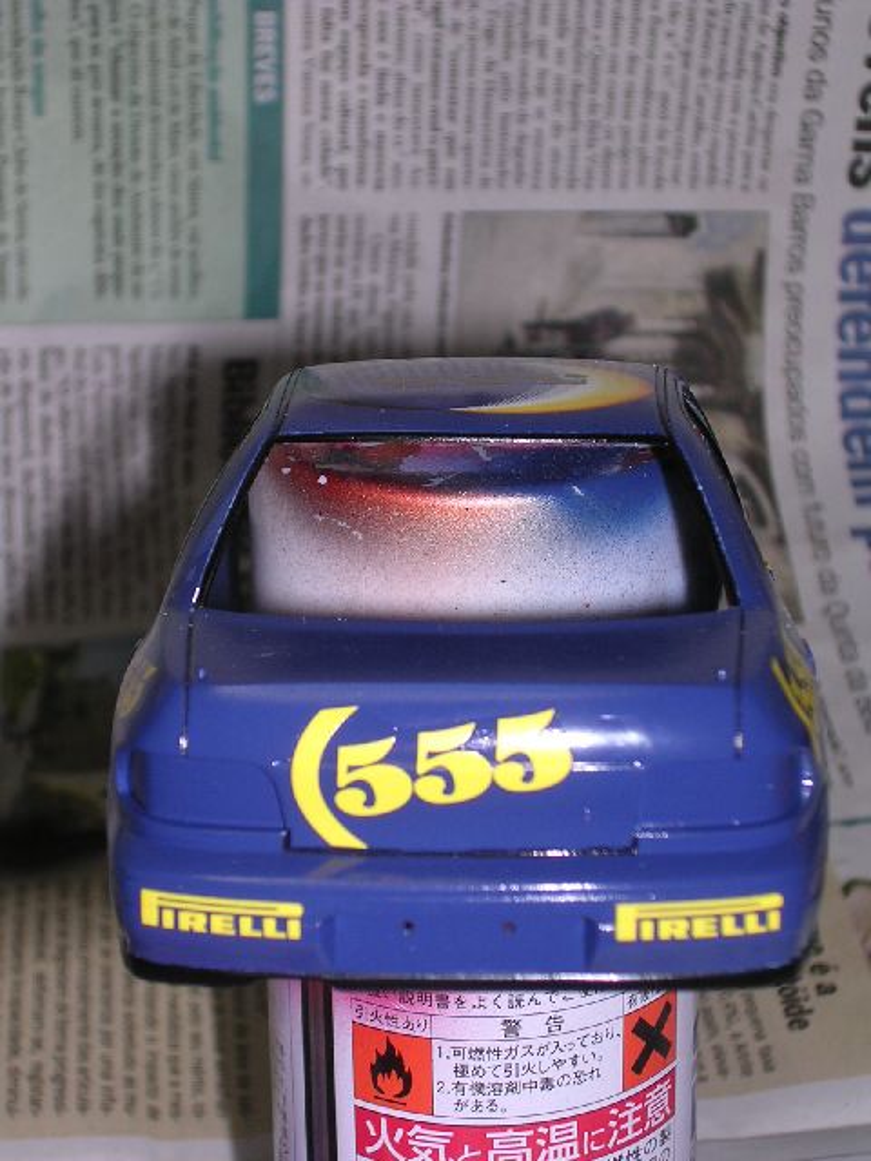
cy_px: 580
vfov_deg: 22.8
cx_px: 436
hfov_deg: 17.2
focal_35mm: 86
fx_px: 2885
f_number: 4.1
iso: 100
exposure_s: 1/60.1
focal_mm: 13
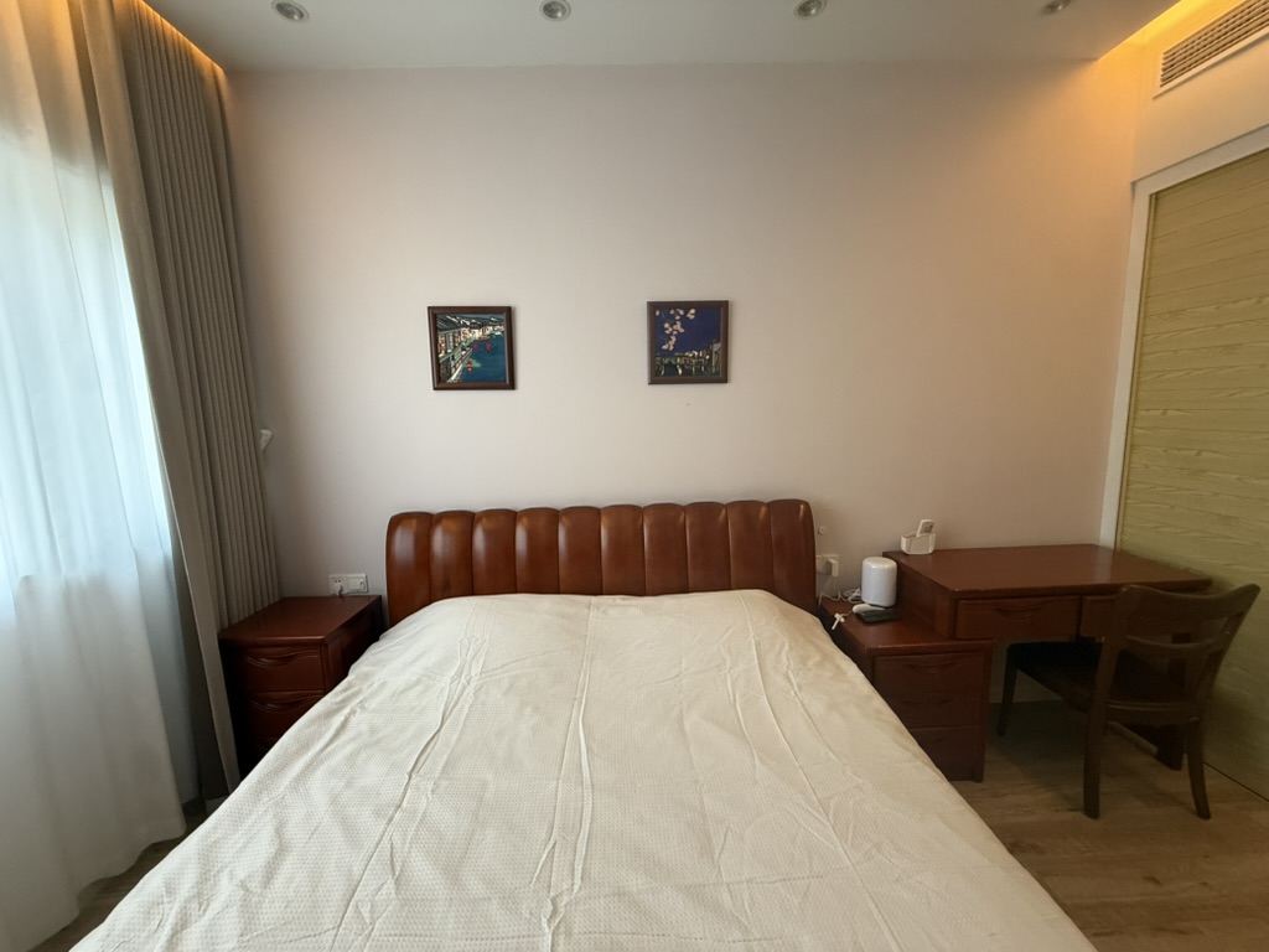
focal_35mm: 14
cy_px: 476
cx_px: 634
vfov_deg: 85.7
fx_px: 513
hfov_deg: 102.1
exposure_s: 1/50
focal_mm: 2.22
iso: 320
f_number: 2.2
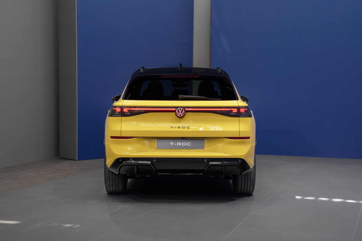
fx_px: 644
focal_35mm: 64
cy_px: 120
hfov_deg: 31.4
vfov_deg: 21.2
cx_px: 181
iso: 50
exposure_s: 1/2
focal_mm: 64
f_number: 11
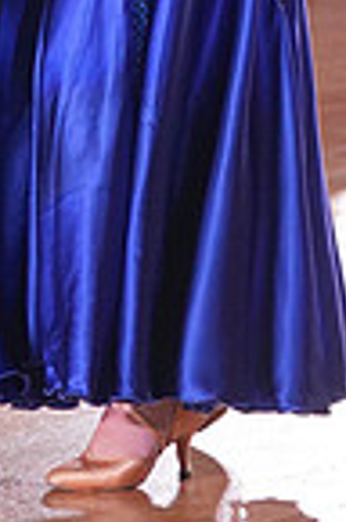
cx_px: 81
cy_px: -266
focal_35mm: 317
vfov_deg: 6.4
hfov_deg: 4.3
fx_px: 4592
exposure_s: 1/500
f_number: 4
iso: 2000
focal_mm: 79
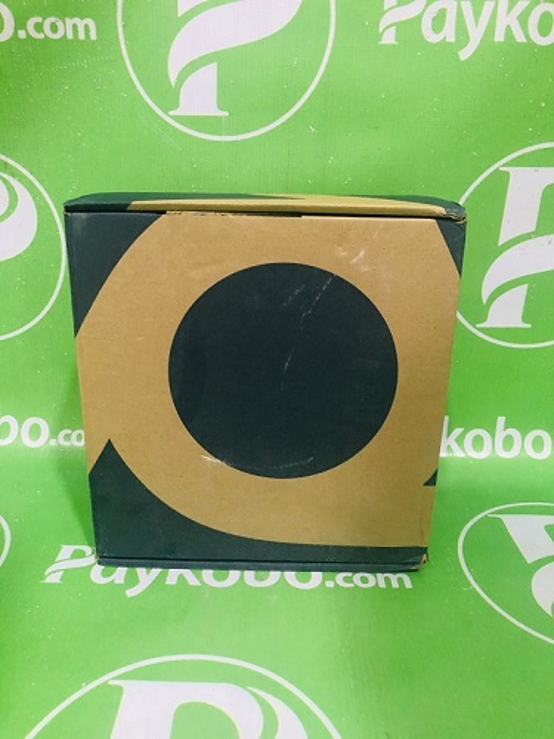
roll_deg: -0.7
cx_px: 277
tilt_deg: -20.0
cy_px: 370
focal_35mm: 28
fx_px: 597
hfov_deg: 49.7
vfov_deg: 63.4
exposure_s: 1/11
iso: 100
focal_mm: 3.99
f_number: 1.8
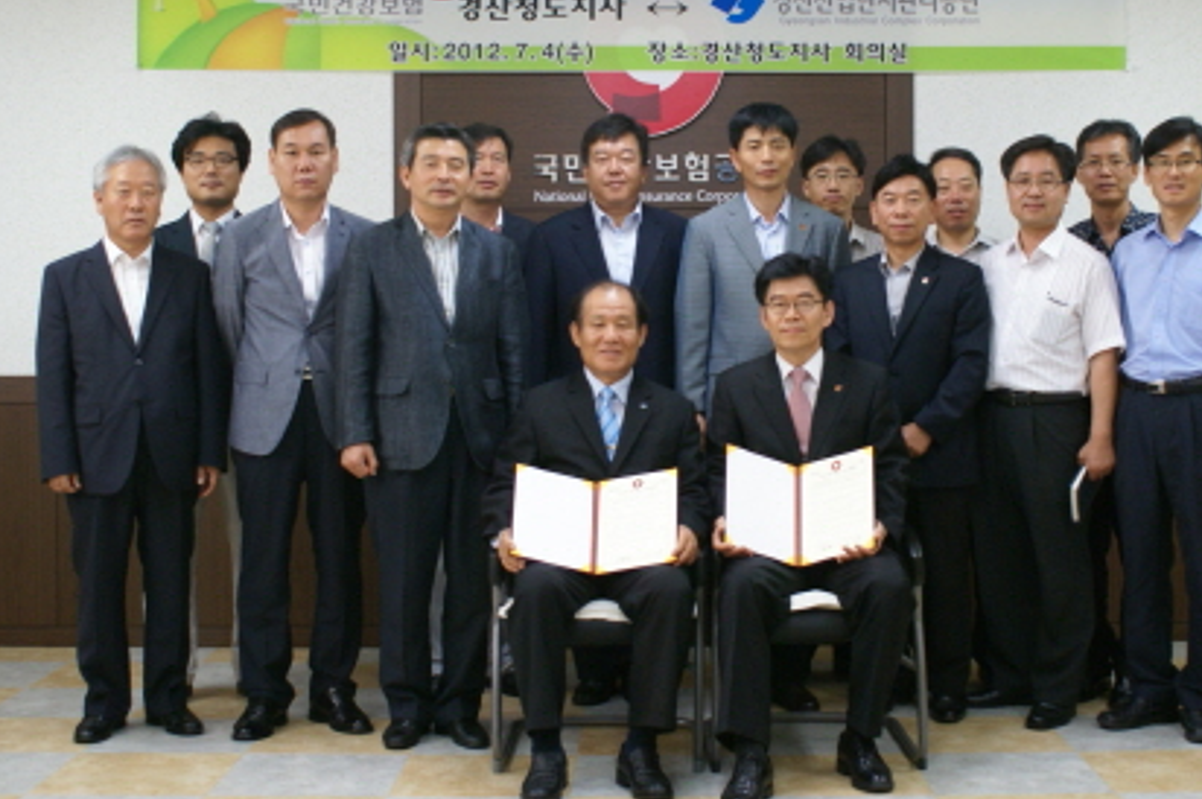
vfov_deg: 26.4
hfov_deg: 38.9
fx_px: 1701
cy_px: 357
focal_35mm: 51
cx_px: 665
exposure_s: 1/40
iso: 400
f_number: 5
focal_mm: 28
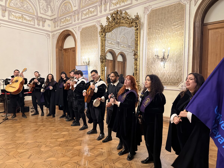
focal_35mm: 24
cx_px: 112
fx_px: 155
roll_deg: +0.1
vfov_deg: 56.8
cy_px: 84
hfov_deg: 71.6
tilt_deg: -3.7
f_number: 1.78
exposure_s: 1/50
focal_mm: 6.76
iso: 500
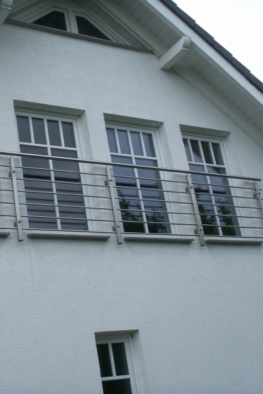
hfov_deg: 25.6
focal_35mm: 52
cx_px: 56
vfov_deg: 38.2
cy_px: 197
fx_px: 569
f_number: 7.1
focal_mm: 7.7
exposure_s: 1/80
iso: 50
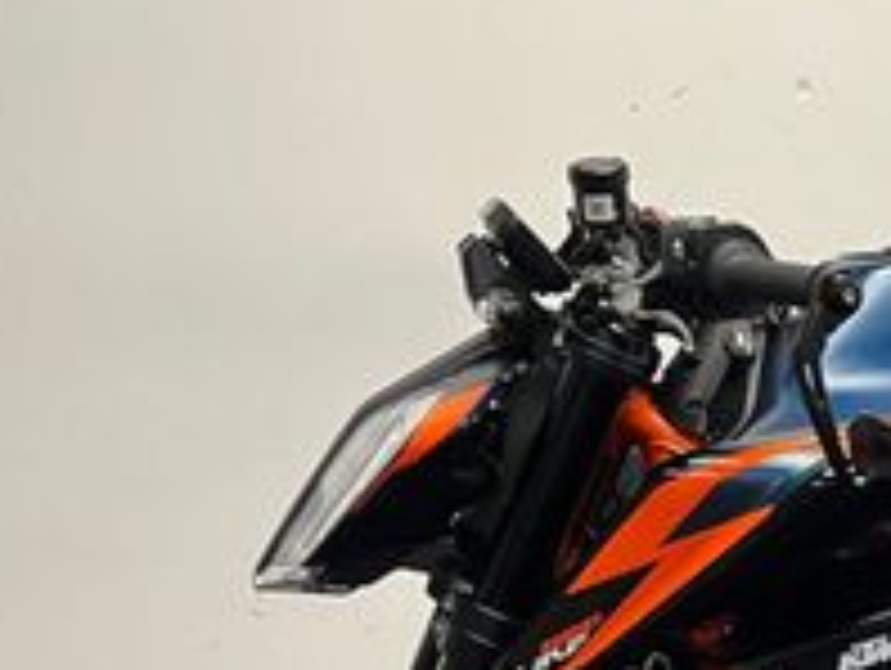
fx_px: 2165
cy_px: 728
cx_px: 1012
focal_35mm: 84
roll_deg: -1.6
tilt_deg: -8.2
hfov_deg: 21.9
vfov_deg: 17.1
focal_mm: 5.1
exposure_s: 1/50
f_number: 1.6
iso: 100
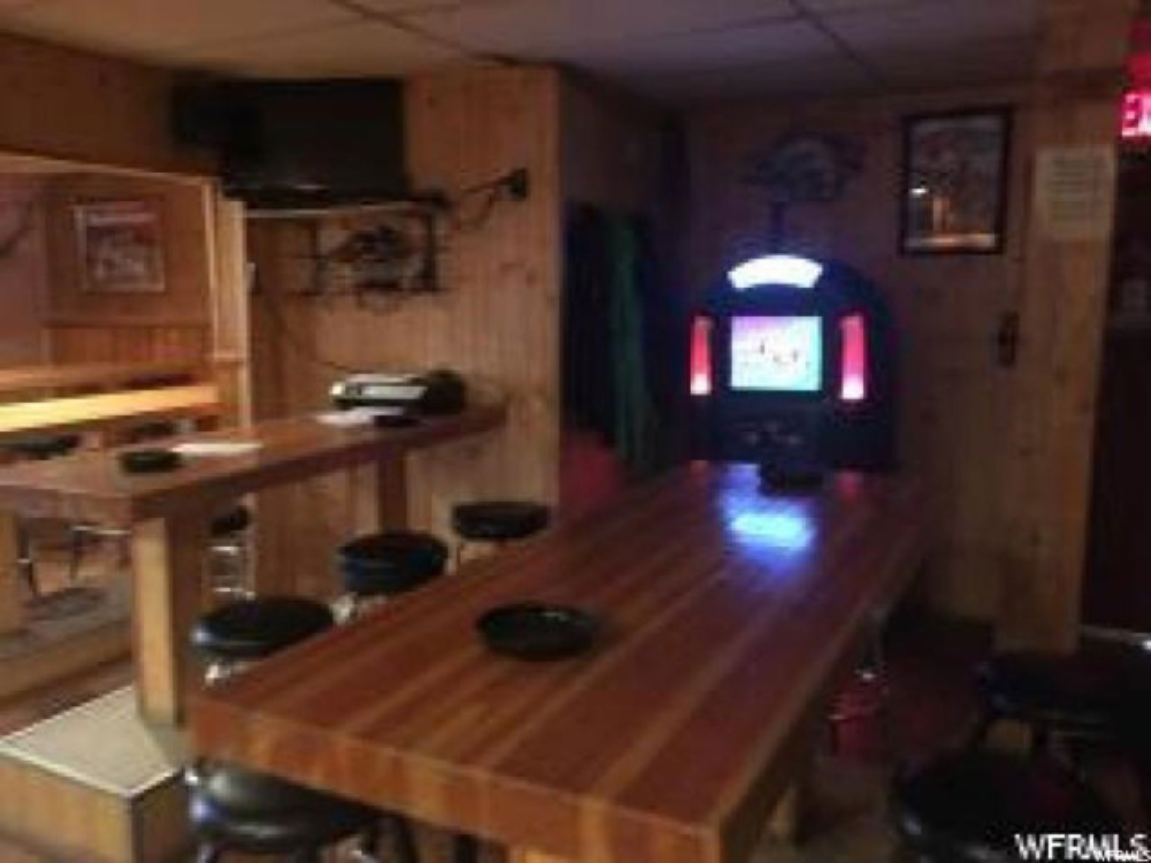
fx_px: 964
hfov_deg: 61.7
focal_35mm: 29
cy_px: 432
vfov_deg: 48.2
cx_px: 576
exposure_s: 1/15
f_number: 2.2
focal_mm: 4.15
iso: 500
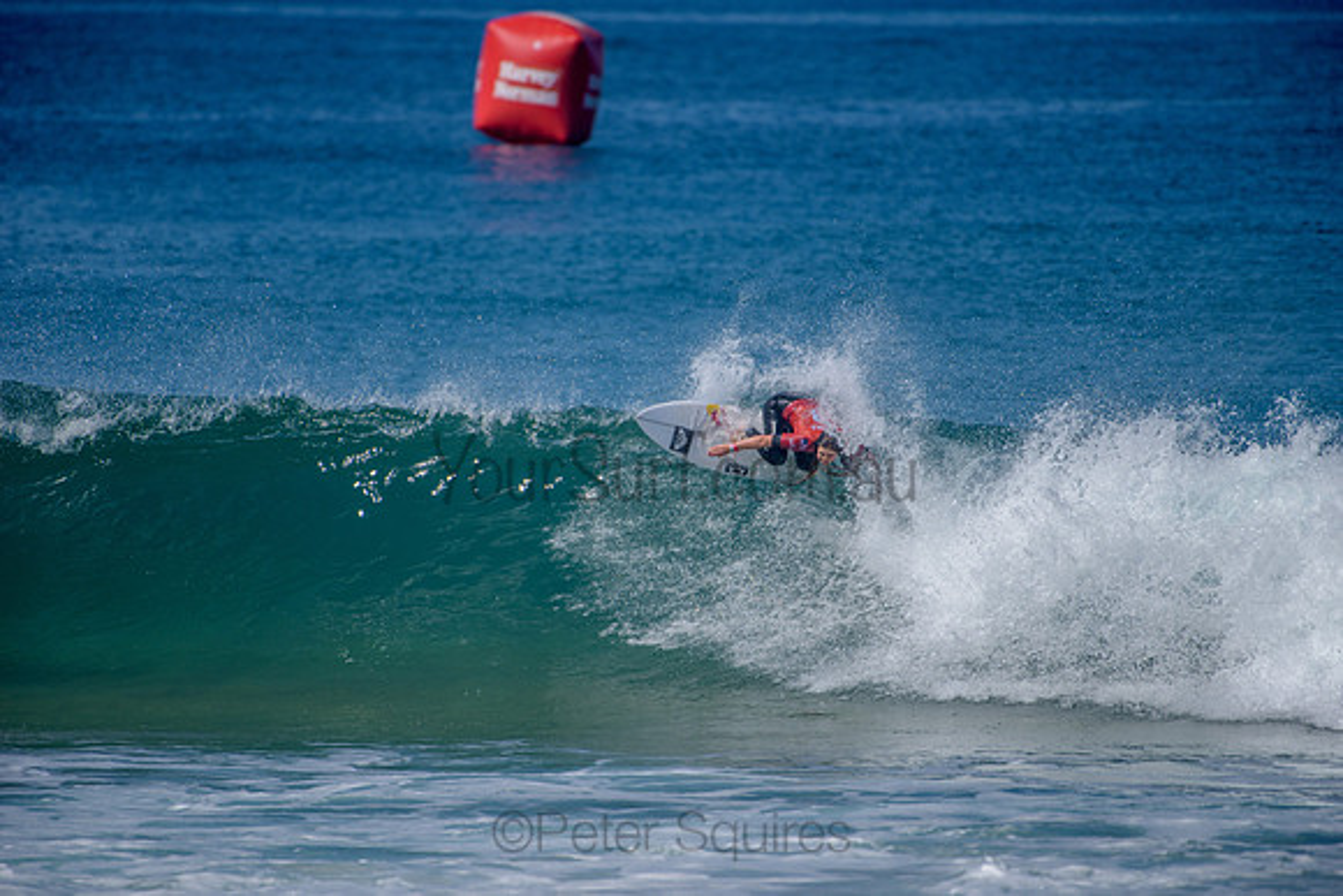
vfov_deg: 2.8
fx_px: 18656
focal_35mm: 500
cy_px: 448
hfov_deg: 4.1
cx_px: 672
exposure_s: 1/2000
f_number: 5.6
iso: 125
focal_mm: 500
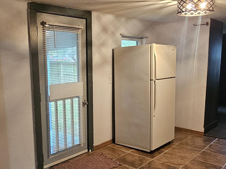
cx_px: 93
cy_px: 99
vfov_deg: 41.6
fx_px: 222
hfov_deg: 53.7
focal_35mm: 34
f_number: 2.2
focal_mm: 2.2
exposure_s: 1/30
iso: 500
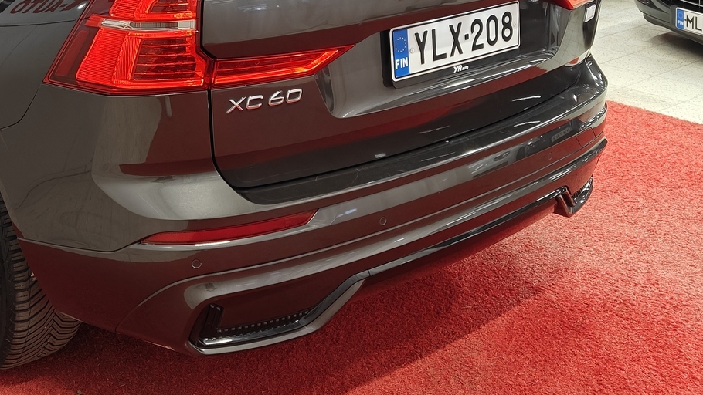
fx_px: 932
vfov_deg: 23.5
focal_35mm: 50
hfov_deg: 40.2
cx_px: 175
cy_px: 70
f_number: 1.8
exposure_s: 1/50
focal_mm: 5.59
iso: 64
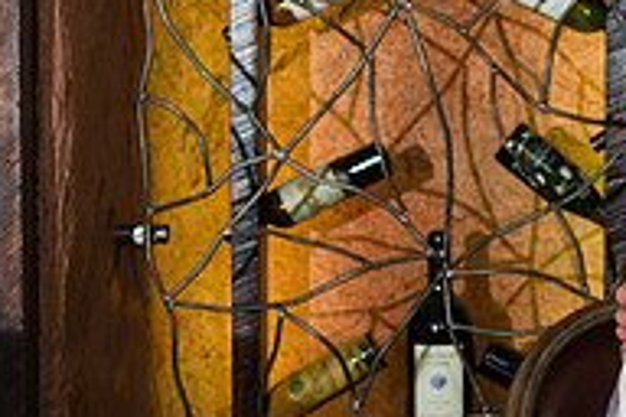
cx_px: 539
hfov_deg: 12.2
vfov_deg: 8.2
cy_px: 143
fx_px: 2904
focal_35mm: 167
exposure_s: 1/200
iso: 1000
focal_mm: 55
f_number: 5
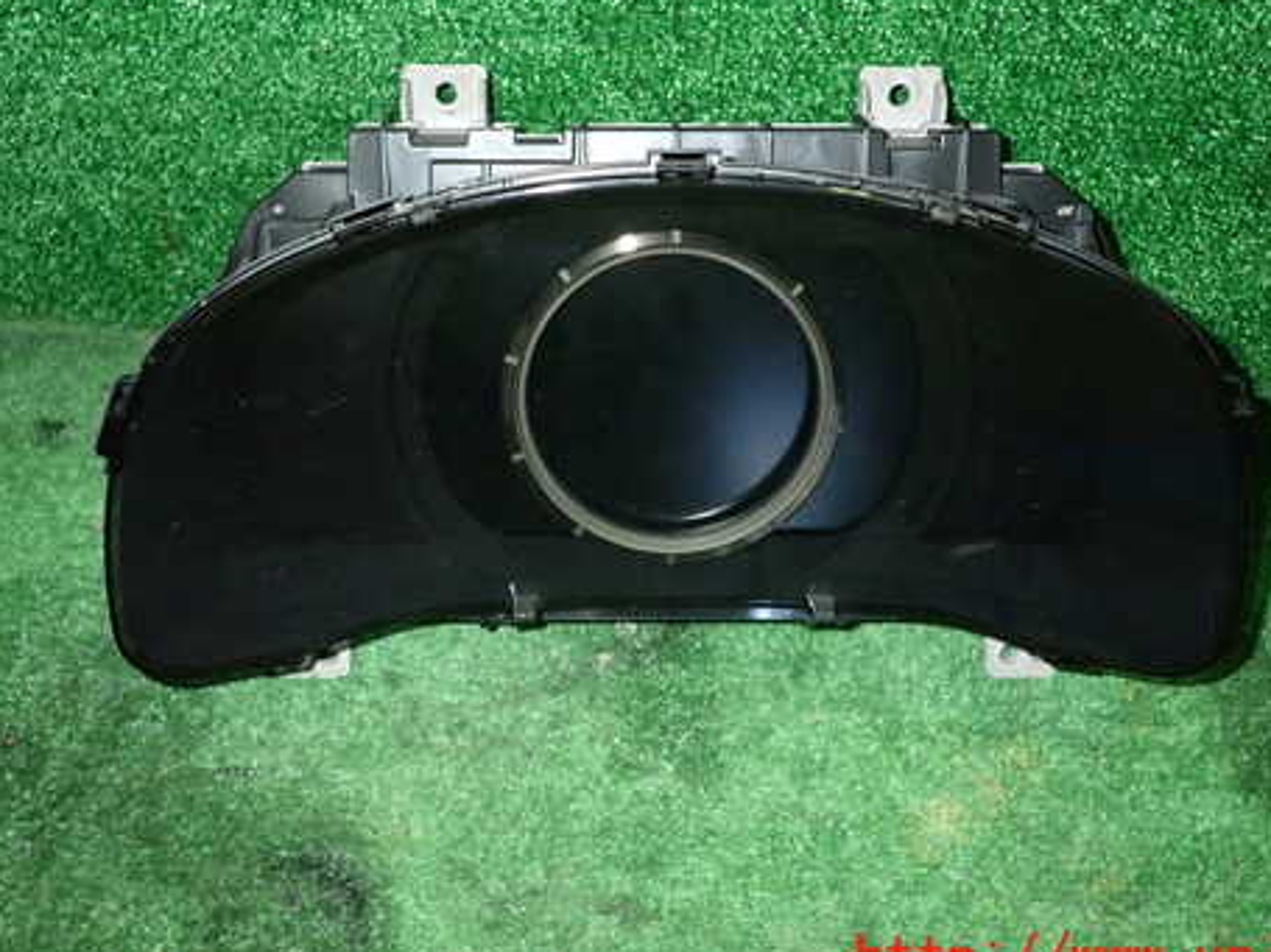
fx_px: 1211
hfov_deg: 55.4
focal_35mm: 33
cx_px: 648
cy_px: 369
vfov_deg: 42.7
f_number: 5.6
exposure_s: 1/30
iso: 800
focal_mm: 4.5
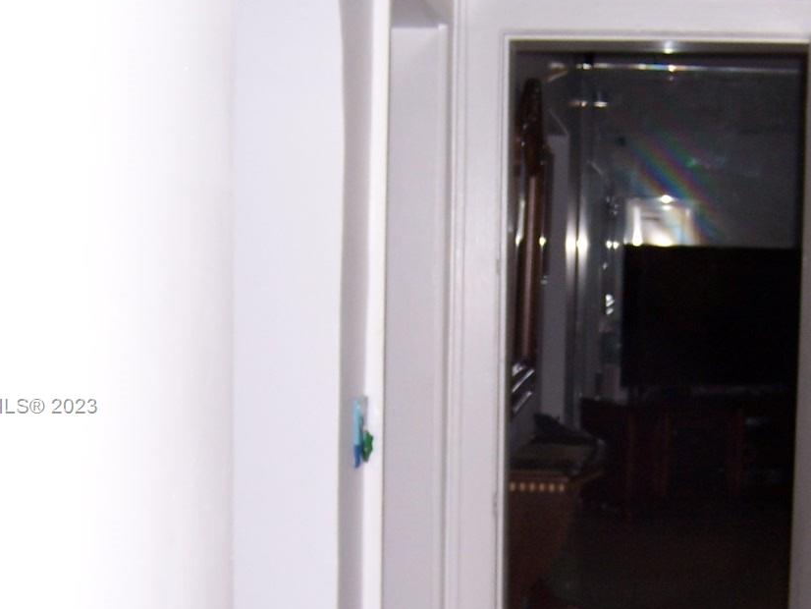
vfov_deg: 23.6
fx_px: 1453
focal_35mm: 62
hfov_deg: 30.9
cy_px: 407
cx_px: 544
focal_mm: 5.5
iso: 80
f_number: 2.8
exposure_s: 1/60
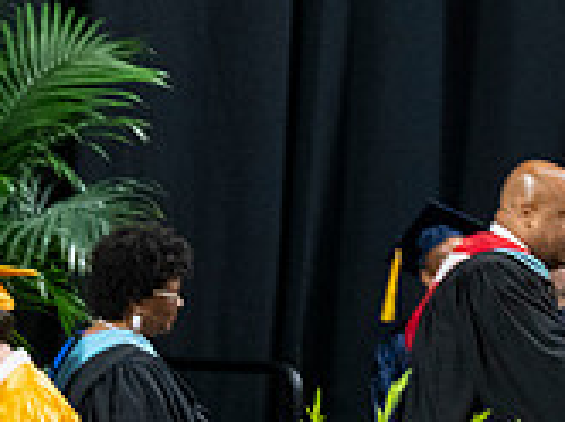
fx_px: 15598
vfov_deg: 1.5
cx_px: 720
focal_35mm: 957
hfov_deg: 2.1
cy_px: 634
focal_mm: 190
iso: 2000
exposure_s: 1/200
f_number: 4
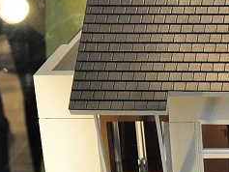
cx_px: 321
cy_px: 289
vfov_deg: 7.4
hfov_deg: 9.9
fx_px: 1295
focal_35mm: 196
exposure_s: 1/80
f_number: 4.5
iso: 800
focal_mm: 25
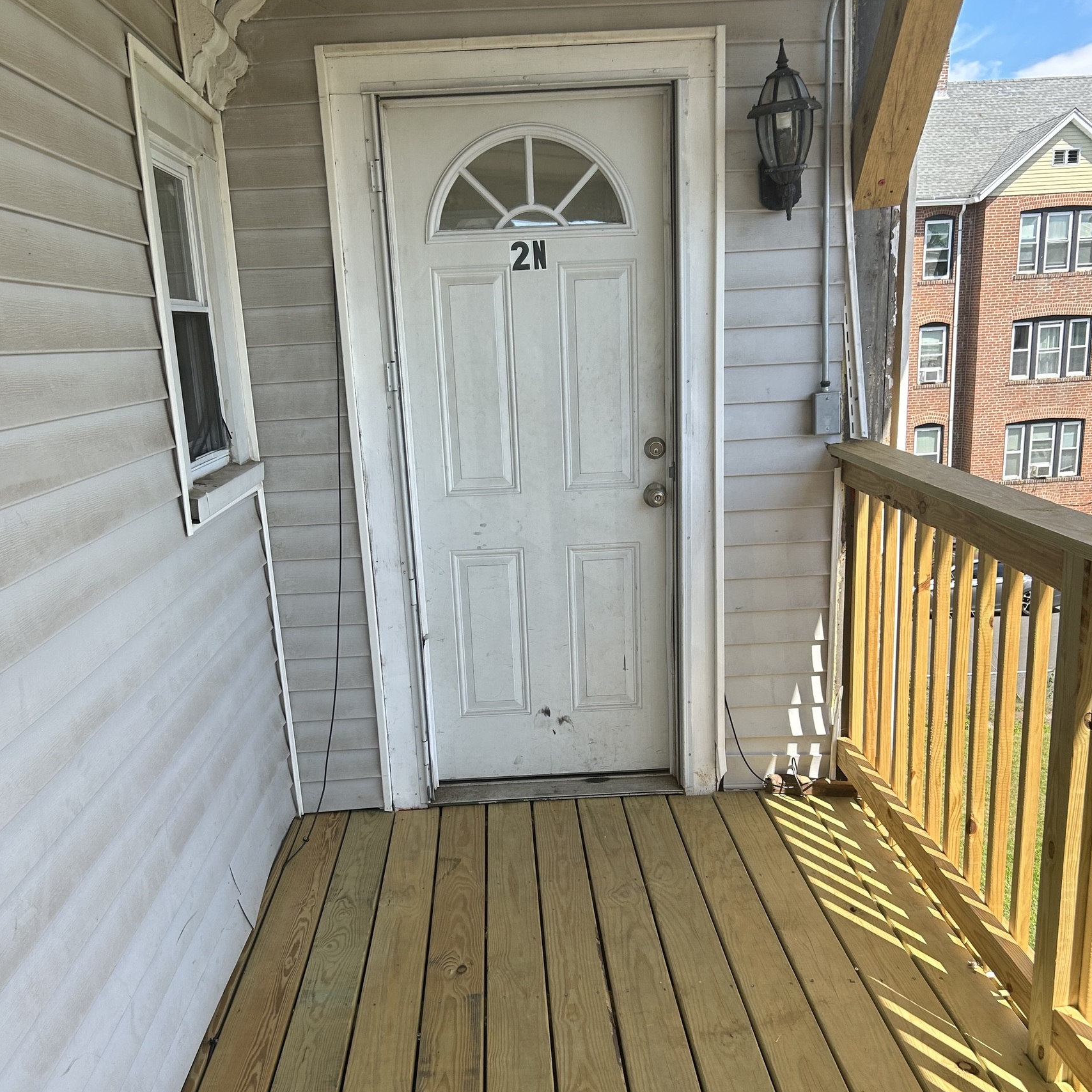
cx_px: 541
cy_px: 651
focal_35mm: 31
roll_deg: +2.6
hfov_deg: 52.5
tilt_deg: -15.8
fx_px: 1106
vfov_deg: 52.2
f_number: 1.5
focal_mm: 5.7
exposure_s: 1/1135
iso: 50
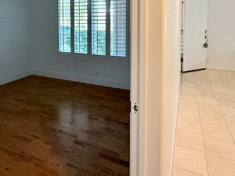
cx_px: 111
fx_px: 177
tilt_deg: -3.0
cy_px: 31
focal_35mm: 26
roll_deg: -0.4
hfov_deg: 67.2
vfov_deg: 49.5
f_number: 2.2
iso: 640
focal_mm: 2.22
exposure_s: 1/120
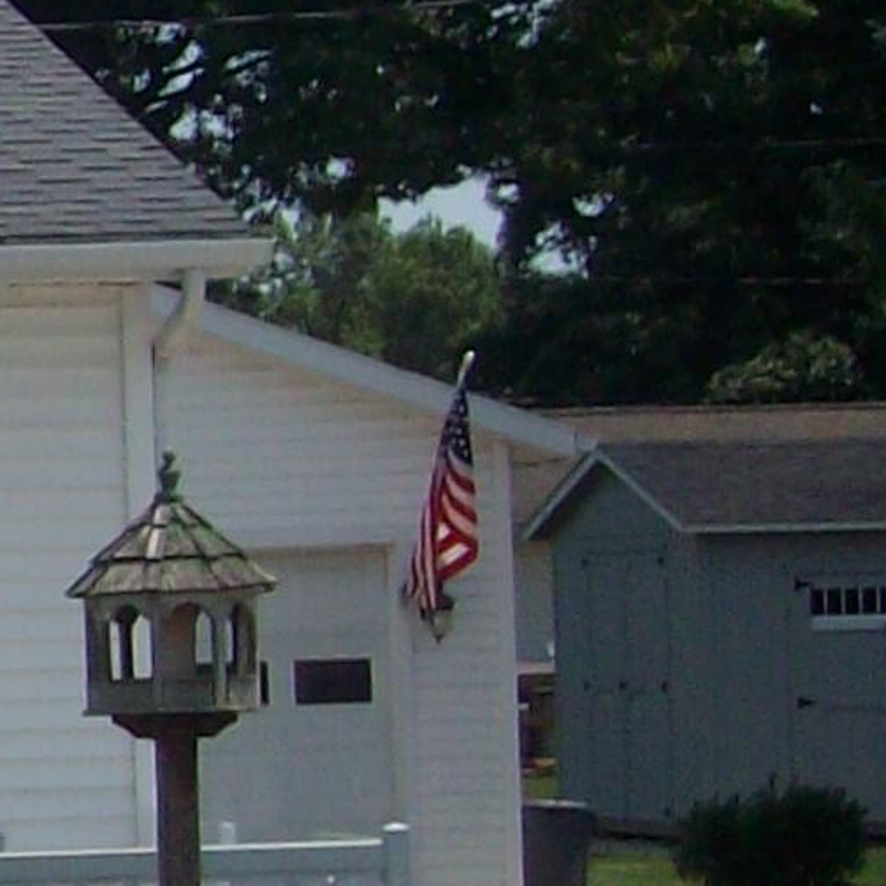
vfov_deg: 9.5
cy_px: 438
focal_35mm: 184
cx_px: -1603
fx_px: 5328
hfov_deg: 8.3
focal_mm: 5.8
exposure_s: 1/347
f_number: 7.2
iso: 80
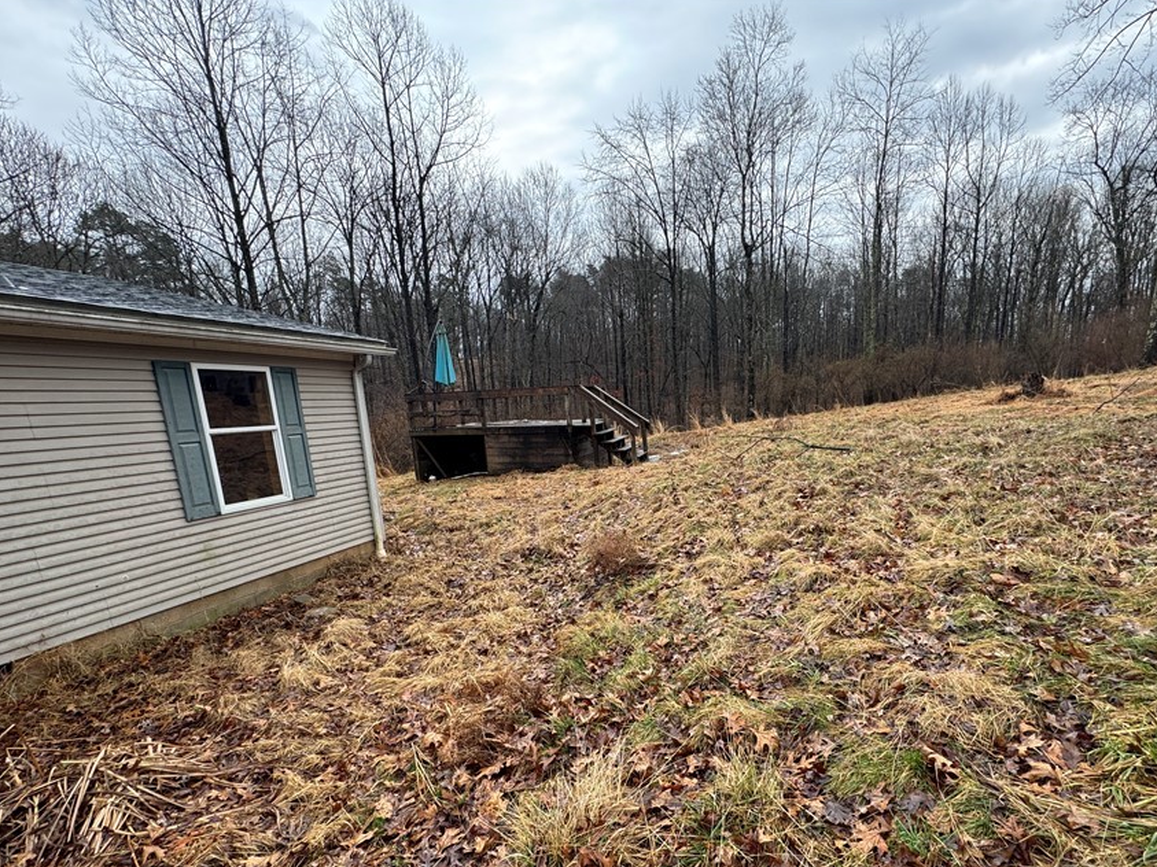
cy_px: 519
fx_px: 568
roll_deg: +2.6
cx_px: 656
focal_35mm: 17
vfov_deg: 73.9
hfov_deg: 90.5
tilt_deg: -11.3
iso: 64
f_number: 2.2
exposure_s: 1/99
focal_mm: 2.22
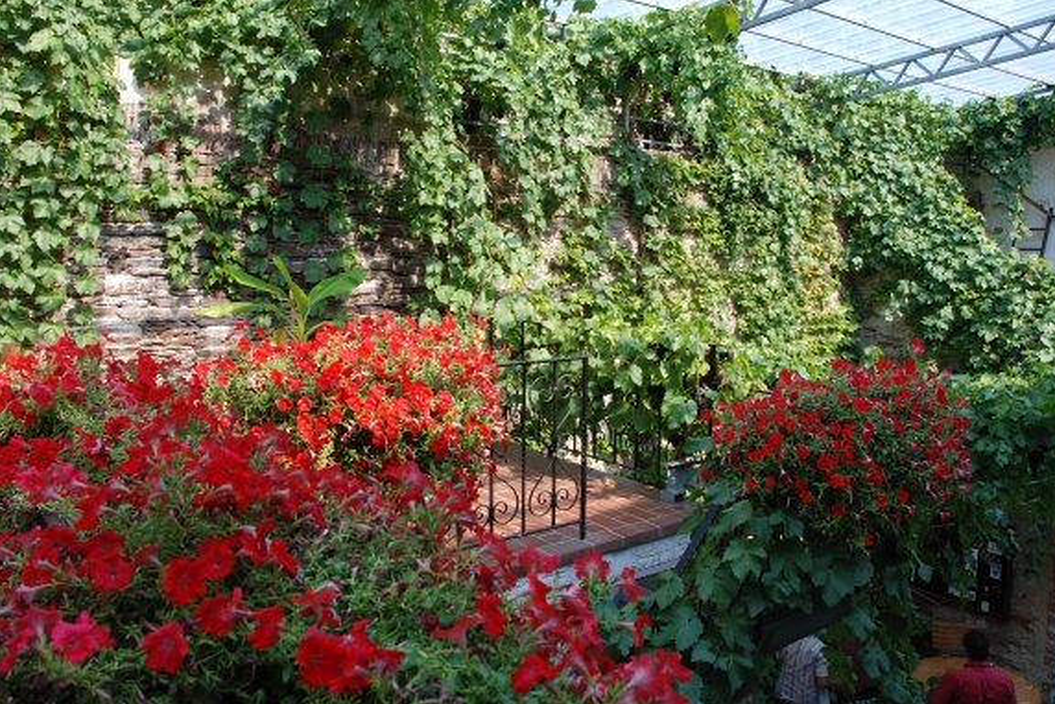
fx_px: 938
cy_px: 332
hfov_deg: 58.6
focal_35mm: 32
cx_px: 561
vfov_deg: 41.1
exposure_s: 1/160
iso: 200
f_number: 6.3
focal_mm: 20
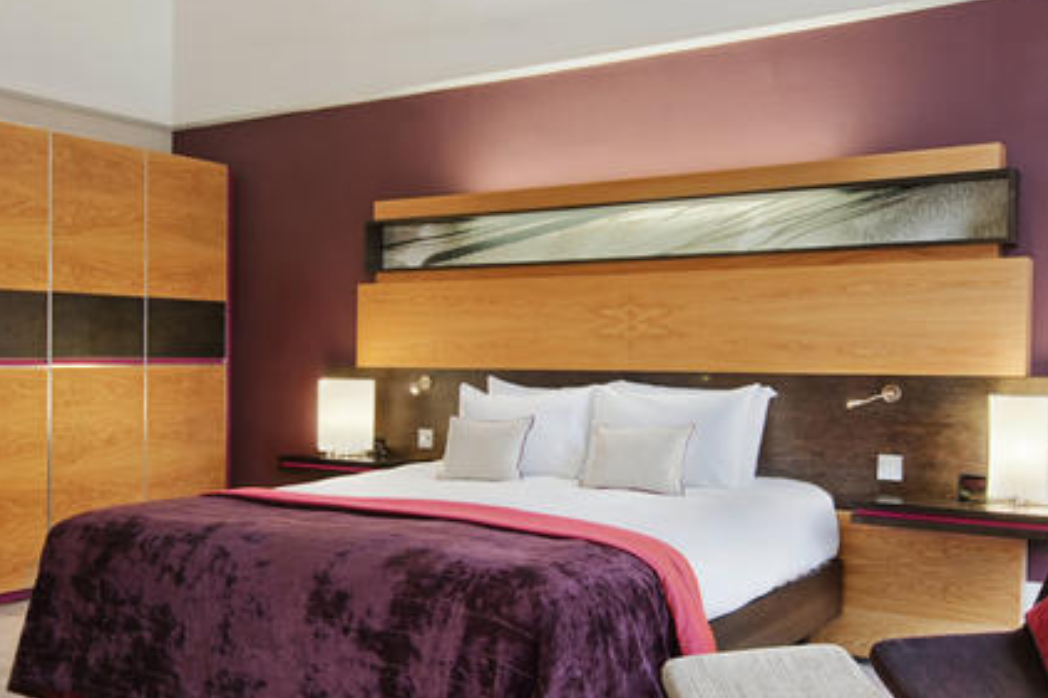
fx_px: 950
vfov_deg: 40.3
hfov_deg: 57.6
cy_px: 390
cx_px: 584
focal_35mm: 33
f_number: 8
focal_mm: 17
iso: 200
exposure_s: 1
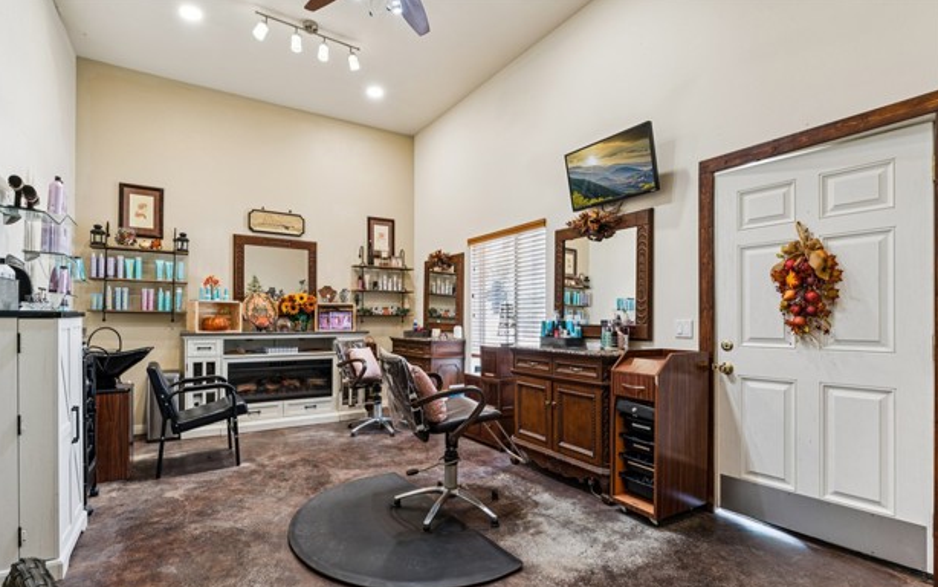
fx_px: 446
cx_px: 457
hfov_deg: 92.9
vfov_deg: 66.6
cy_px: 319
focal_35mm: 17
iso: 100
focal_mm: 16.4
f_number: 13
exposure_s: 1.3
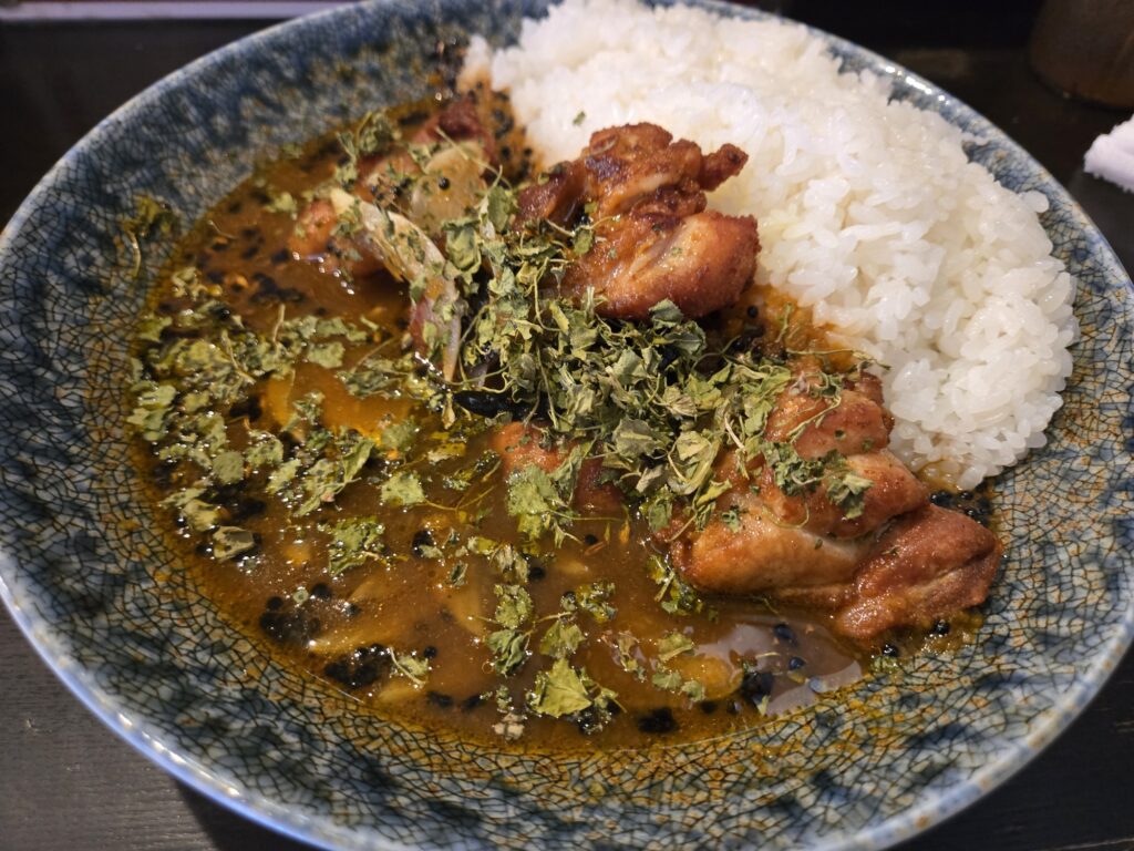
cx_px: 567
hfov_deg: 73.9
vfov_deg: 58.9
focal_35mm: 23
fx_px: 753
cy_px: 426
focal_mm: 5.4
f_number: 1.8
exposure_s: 1/30
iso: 400
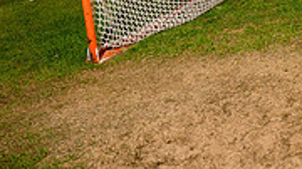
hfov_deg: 25.3
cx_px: 174
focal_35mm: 84
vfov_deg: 12.2
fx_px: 672
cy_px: -201
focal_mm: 32
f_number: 4
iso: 400
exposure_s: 1/250
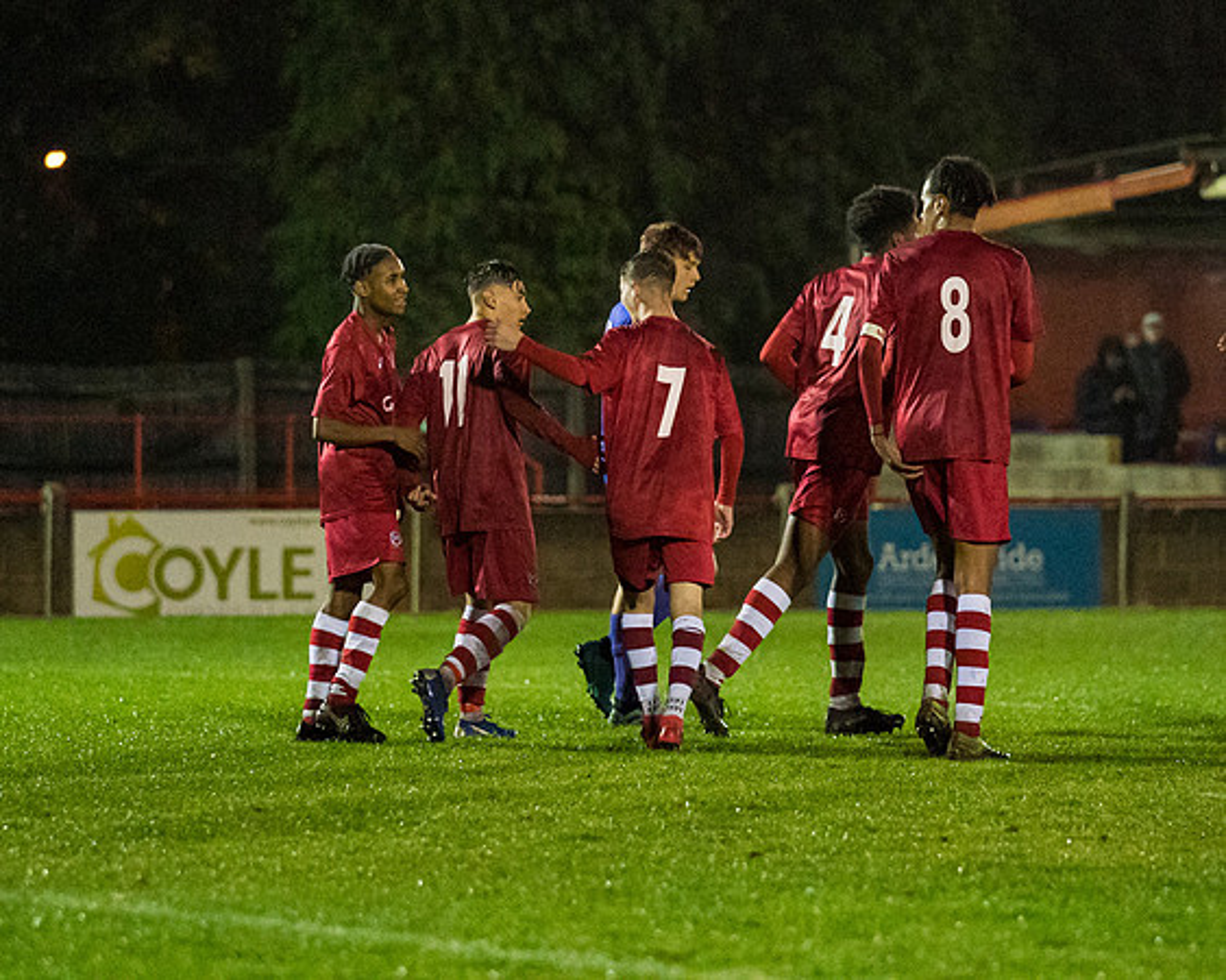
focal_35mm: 231
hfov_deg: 8.4
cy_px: 475
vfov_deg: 6.7
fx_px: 8374
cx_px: 468
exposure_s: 1/1250
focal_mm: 133
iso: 6400
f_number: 2.8
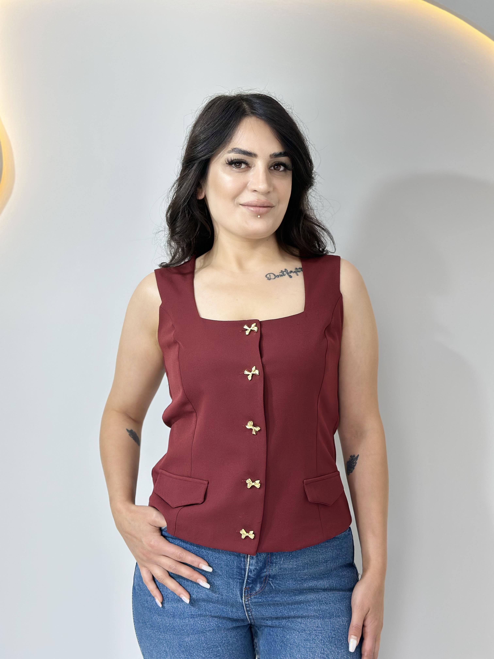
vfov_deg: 39.7
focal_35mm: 48
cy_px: 330
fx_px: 913
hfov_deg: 30.3
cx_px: 247
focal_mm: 6.86
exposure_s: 1/127
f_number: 1.78
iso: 64
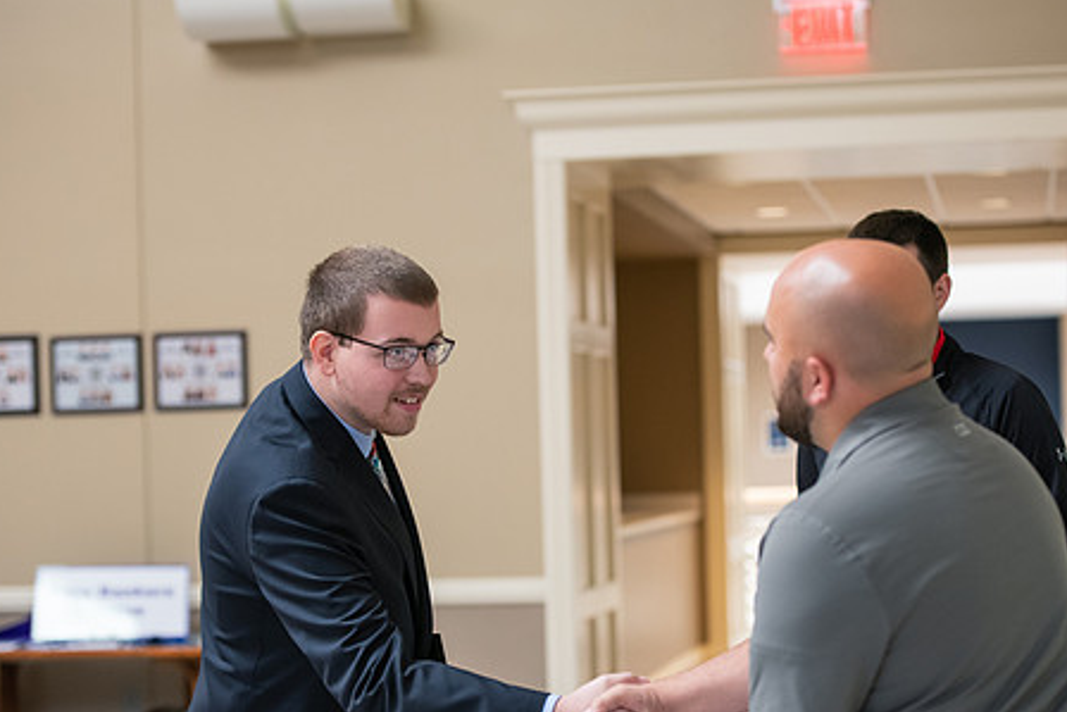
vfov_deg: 14.1
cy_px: 432
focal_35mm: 97
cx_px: 579
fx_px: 2876
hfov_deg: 21.0
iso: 1600
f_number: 2.8
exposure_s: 1/200
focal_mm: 75
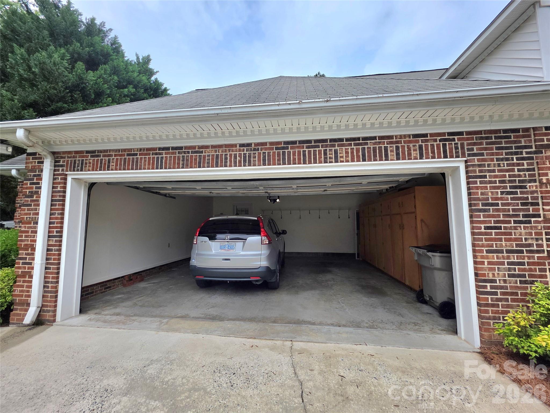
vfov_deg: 89.9
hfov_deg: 106.2
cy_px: 206
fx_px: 207
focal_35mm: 13
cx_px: 275
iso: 40
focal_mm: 2.2
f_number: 1.9
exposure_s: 1/2500
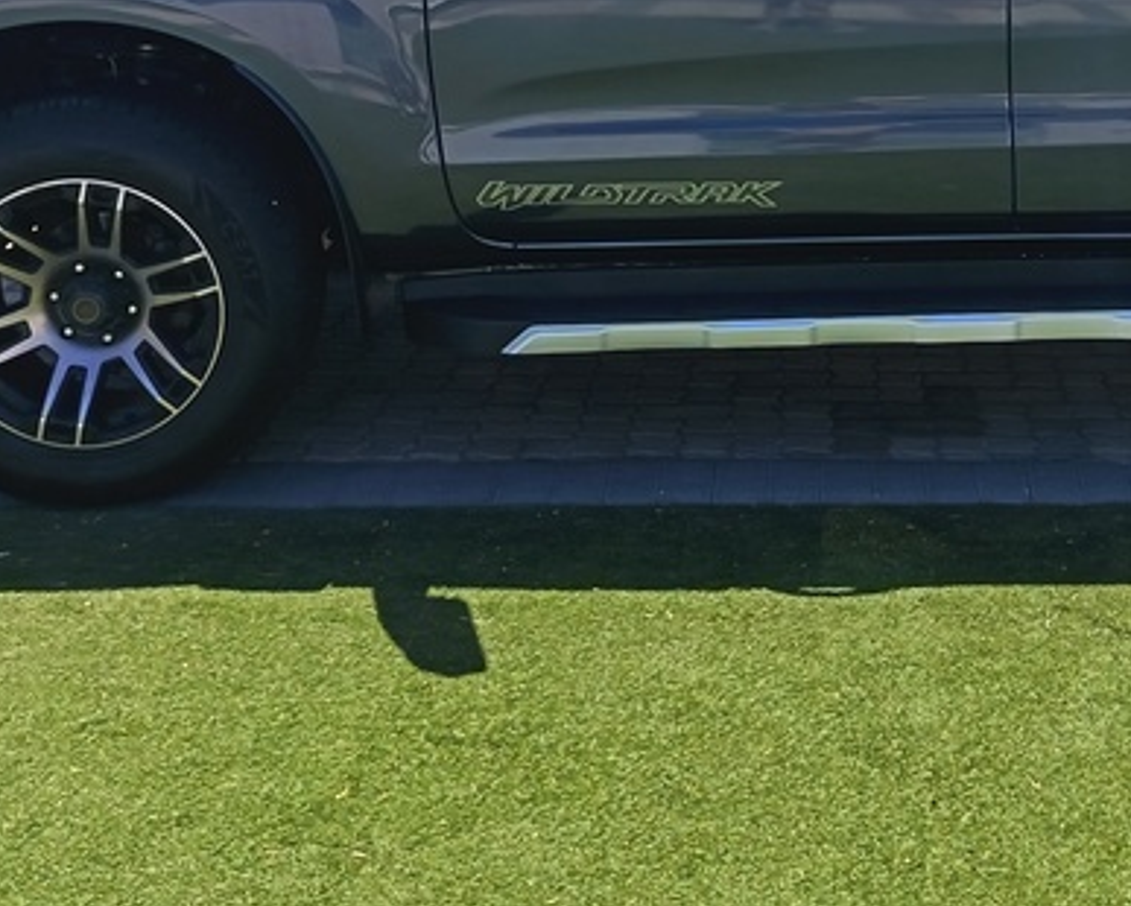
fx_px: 2076
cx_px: 997
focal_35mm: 62
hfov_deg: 29.3
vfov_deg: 23.1
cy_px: -99
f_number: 1.75
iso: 100
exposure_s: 1/671
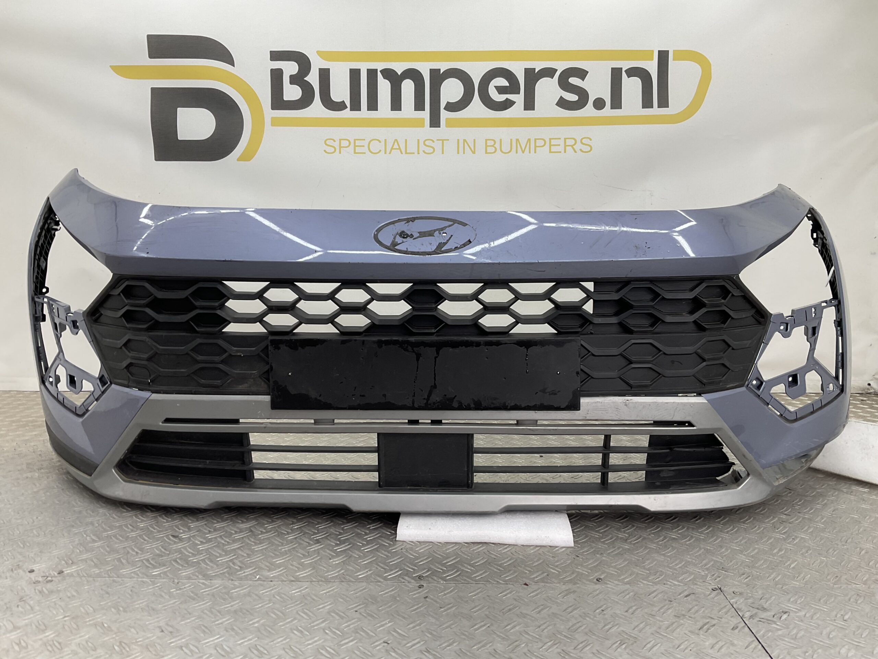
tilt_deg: -9.5
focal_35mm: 29
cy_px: 330
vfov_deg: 48.2
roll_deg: -2.0
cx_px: 439
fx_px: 736
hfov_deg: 61.7
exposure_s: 1/100
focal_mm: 3
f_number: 1.8
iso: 20
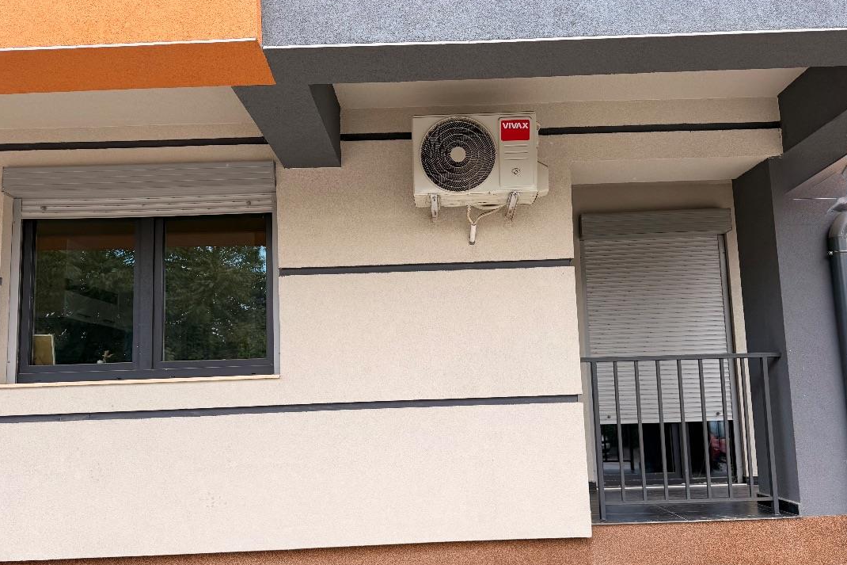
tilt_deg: +6.4
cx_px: 435
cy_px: 324
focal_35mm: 28
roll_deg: +1.4
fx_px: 659
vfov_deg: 46.2
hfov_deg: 65.5
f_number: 1.78
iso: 64
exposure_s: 1/284
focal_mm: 6.76
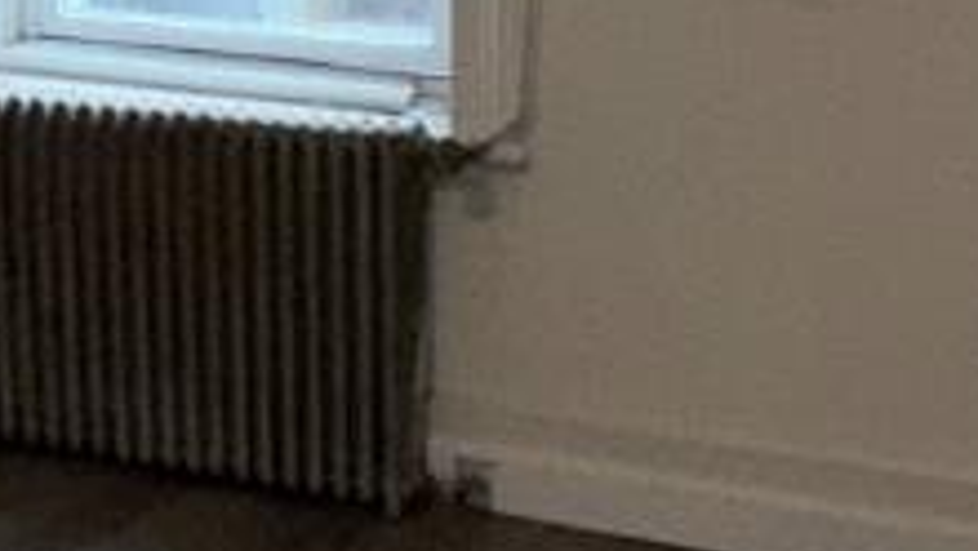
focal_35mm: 104
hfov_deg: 20.5
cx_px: 391
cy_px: 238
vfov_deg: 11.7
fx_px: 2698
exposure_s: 1/60
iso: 50
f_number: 2.2
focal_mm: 2.22
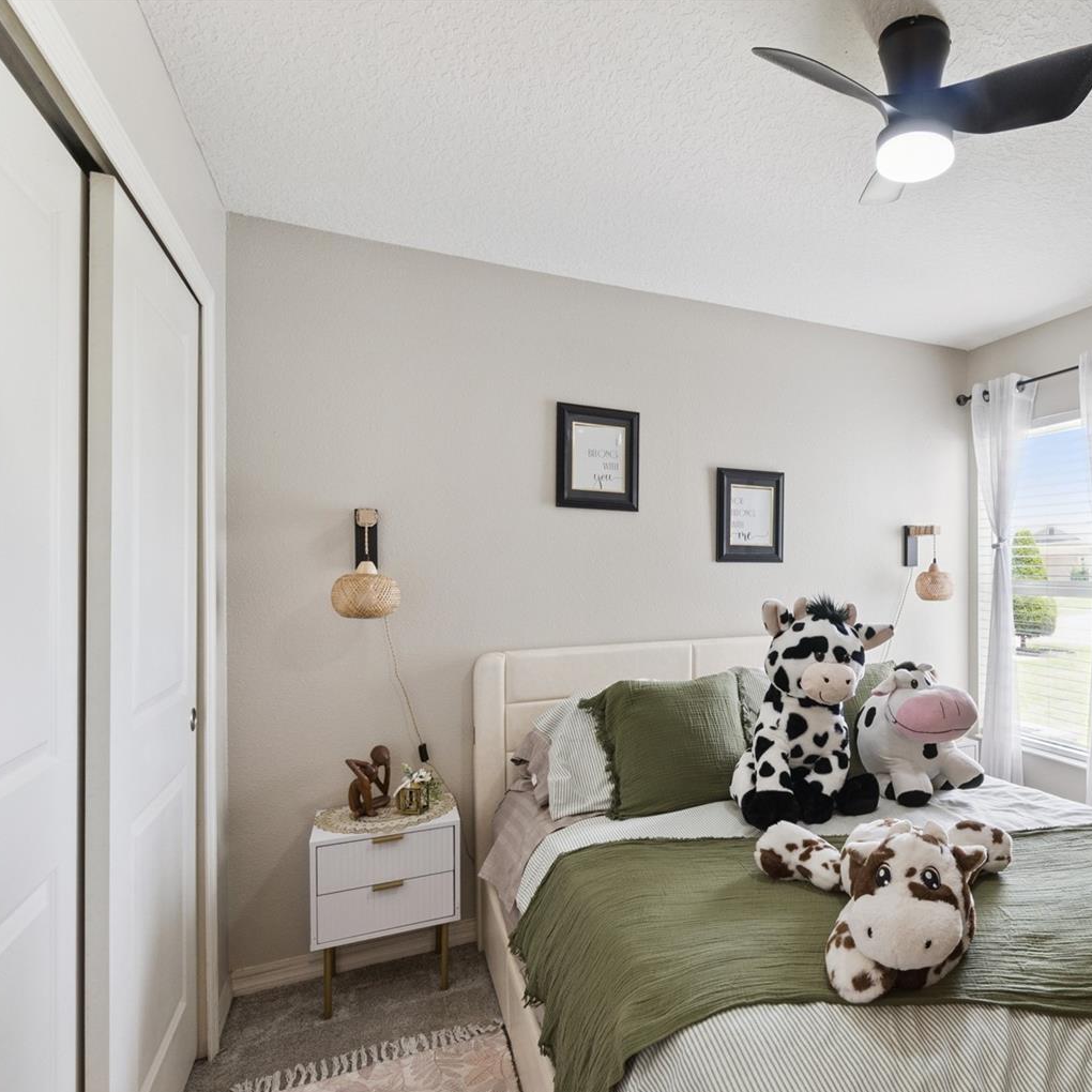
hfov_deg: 70.7
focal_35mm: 20
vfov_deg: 74.8
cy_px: 565
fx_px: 714
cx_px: 794
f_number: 11
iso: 400
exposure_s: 1/8
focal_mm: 10
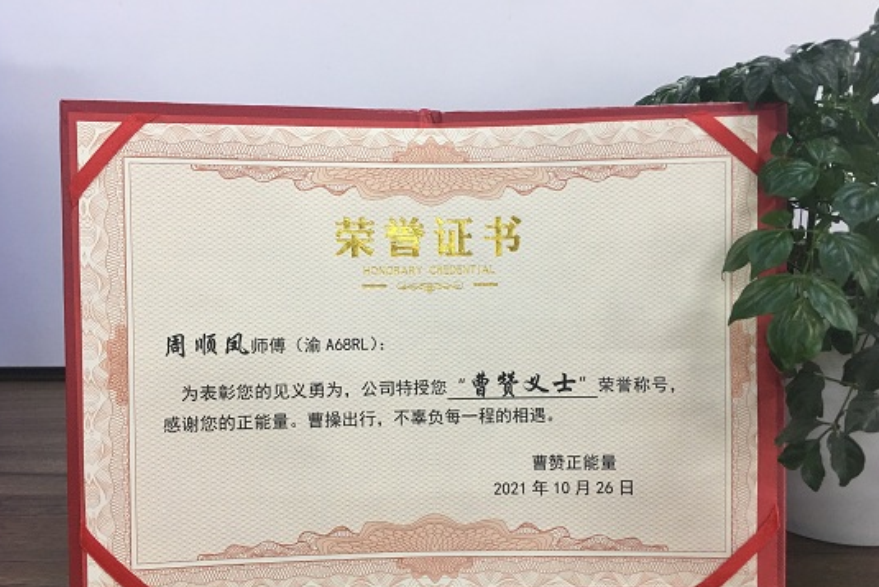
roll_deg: -0.6
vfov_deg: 42.2
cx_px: 437
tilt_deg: -14.1
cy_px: 335
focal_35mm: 31
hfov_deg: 60.3
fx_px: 757
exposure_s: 1/17
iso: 50
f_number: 2.2
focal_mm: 4.15
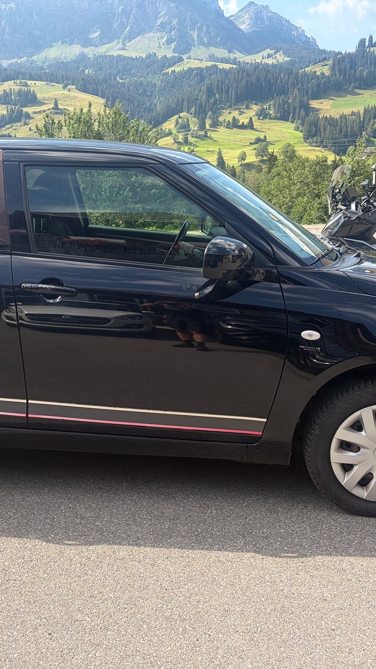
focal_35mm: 38
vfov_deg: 52.8
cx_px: 133
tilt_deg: -12.6
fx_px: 674
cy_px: 334
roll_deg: +0.6
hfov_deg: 31.0
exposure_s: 1/801
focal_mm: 5.96
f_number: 1.6
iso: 50
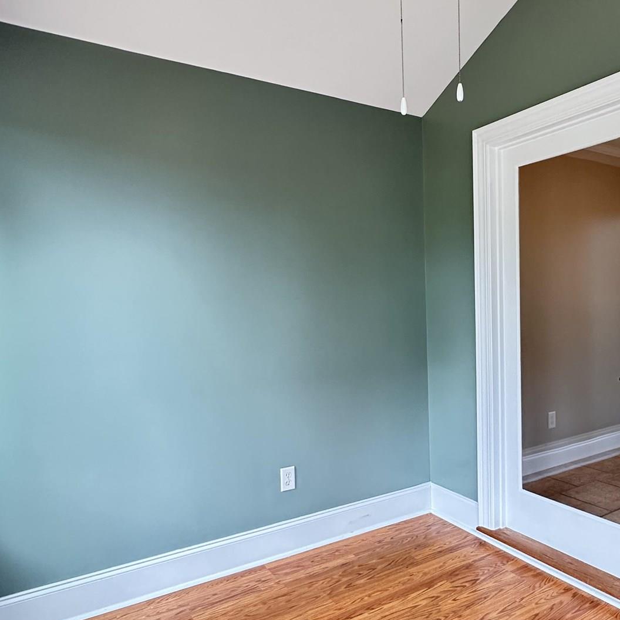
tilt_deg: -3.6
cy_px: 338
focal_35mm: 27
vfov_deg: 59.0
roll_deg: +0.5
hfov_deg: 57.5
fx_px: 547
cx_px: 423
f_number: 2.2
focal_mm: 2.22
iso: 320
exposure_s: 1/120
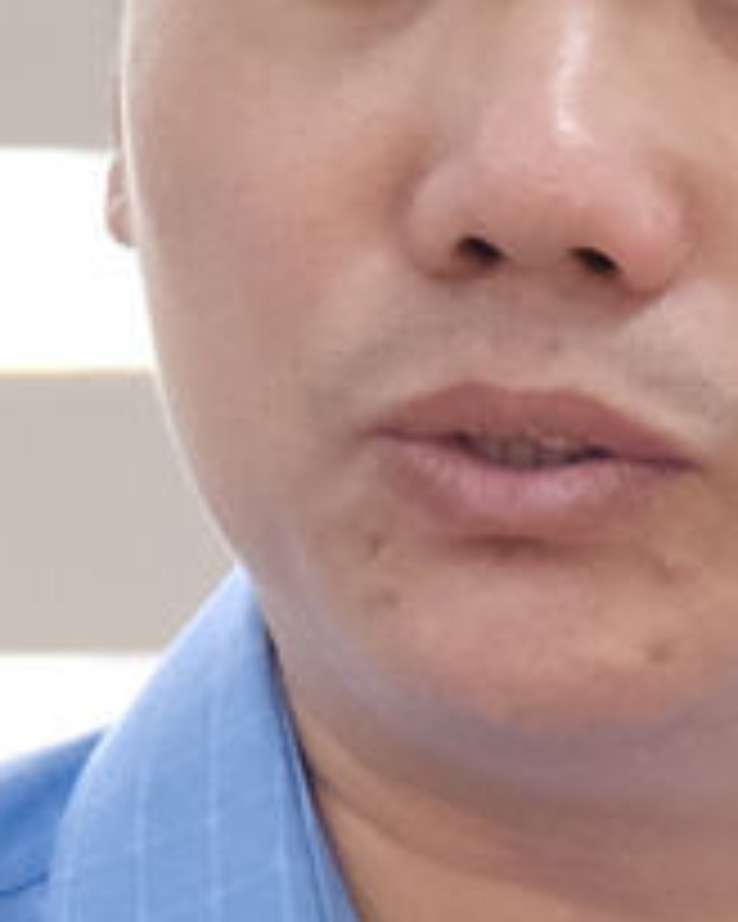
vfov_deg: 3.3
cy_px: 1801
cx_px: 1530
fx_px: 15863
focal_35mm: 581
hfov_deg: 2.7
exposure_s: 1/160
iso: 3200
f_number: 4
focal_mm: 41.1
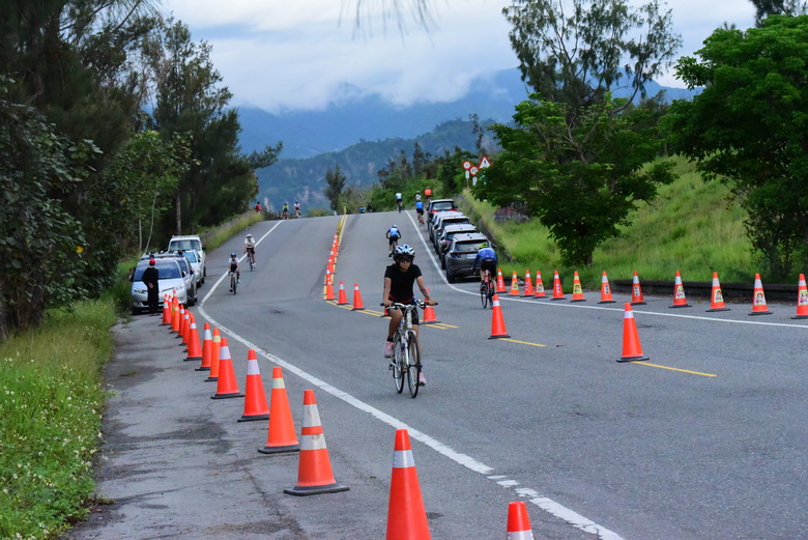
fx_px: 2470
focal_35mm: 110
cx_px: 404
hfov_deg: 18.6
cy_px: 270
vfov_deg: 12.5
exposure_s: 1/3200
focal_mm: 110
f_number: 14
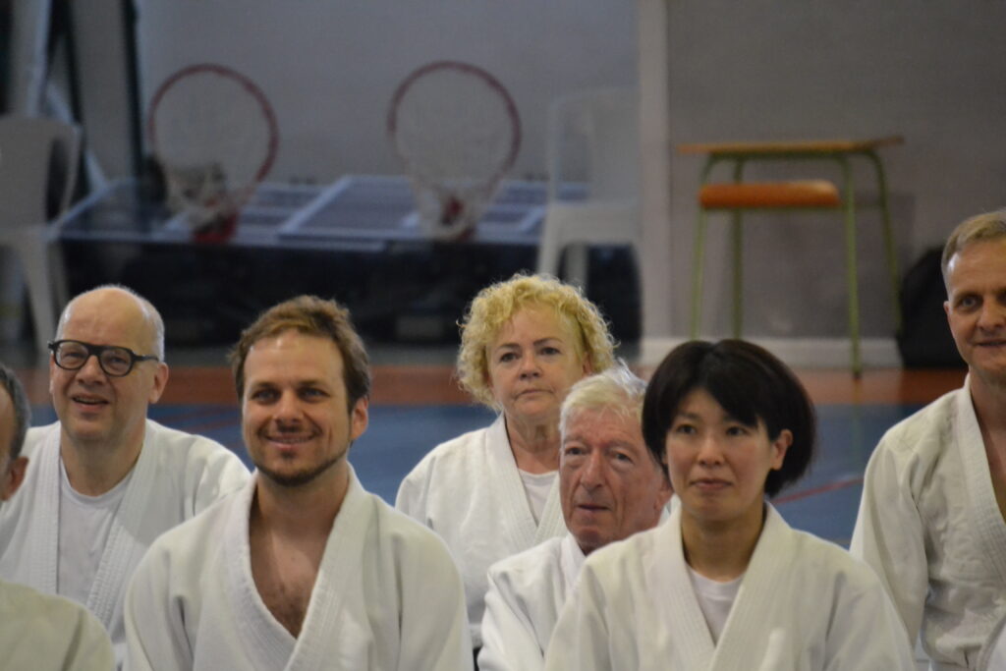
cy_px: 336
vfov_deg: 4.6
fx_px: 8384
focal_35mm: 300
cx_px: 503
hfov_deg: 6.9
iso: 3200
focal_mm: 200
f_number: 5.6
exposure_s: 1/125
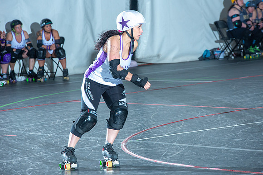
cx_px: 132
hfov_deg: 10.3
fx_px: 1461
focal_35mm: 200
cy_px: 88
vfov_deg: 6.9
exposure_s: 1/160
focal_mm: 200
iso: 800
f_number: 7.1
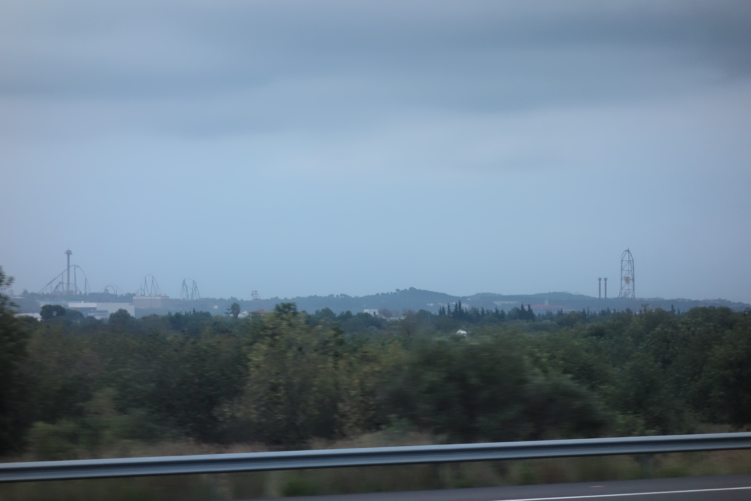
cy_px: 250
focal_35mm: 99
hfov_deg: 20.6
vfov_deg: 13.8
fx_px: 2065
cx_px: 376
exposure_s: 1/100
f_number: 4.9
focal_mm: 36.95
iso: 800
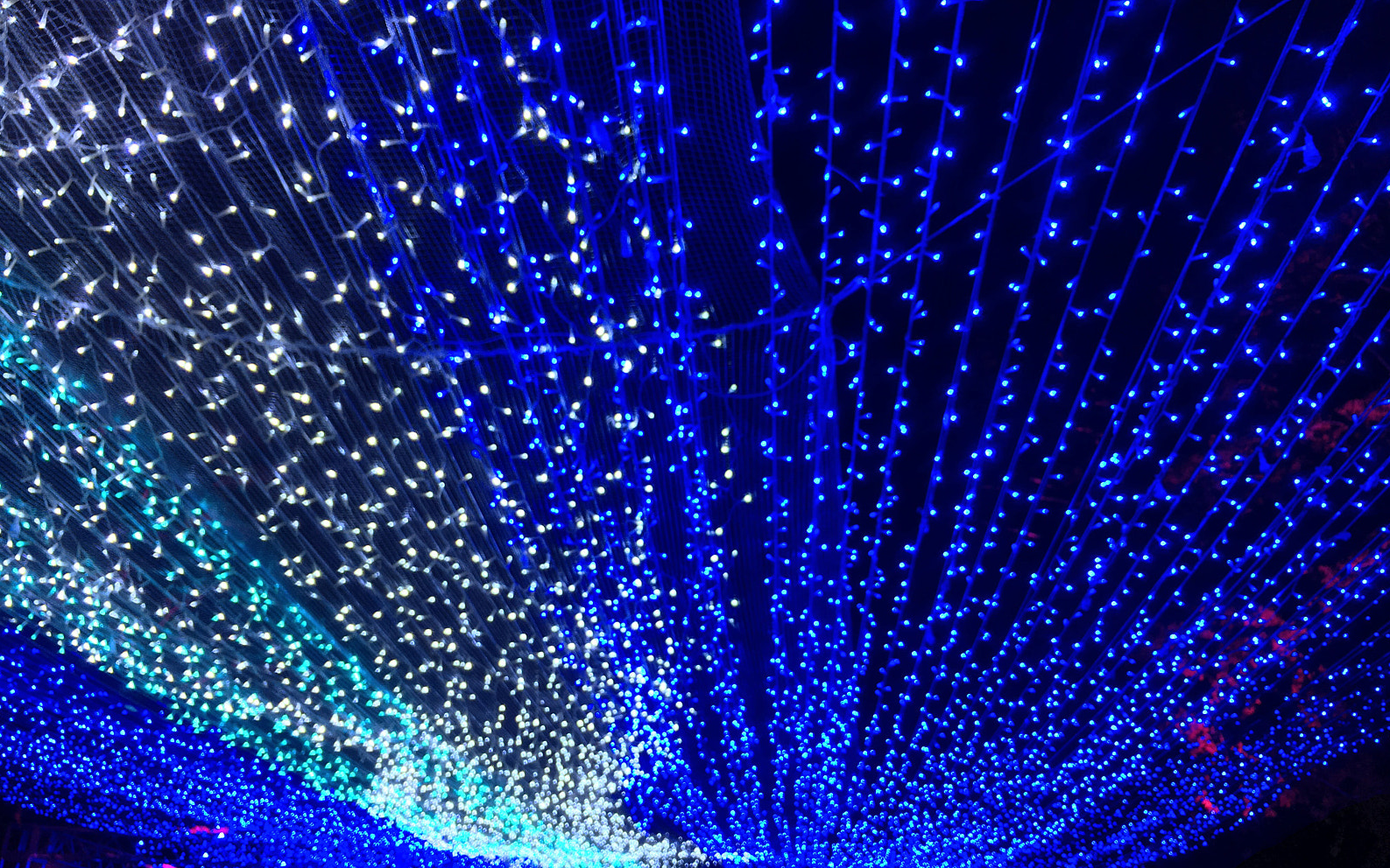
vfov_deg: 40.5
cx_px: 698
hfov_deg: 61.2
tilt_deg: +22.8
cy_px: 510
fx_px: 1174
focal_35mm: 31
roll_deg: -3.0
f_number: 2.2
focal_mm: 4.15
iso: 25
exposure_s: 1/30
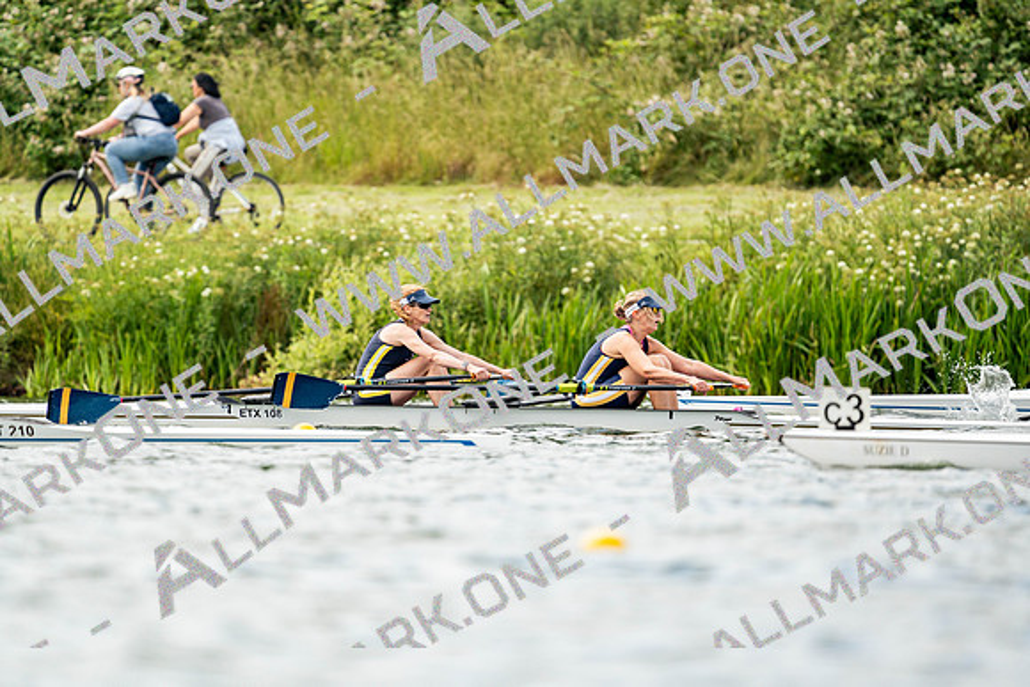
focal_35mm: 600
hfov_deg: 3.4
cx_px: 515
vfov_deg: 2.3
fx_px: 17170
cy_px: 344
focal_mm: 600
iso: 500
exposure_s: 1/2000
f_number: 6.3
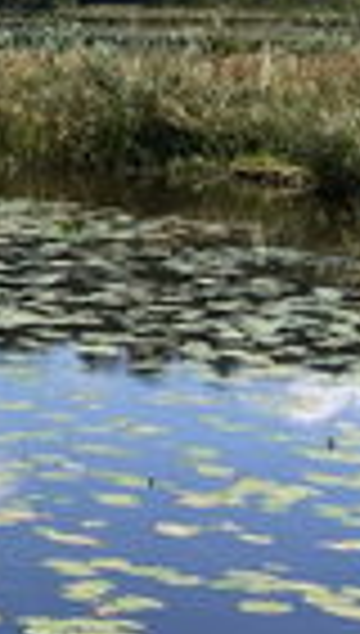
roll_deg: -0.3
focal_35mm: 143
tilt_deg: -4.2
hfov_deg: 7.3
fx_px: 2411
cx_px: -810
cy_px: 112
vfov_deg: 14.9
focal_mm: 4.15
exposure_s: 1/1350
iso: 25
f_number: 2.2
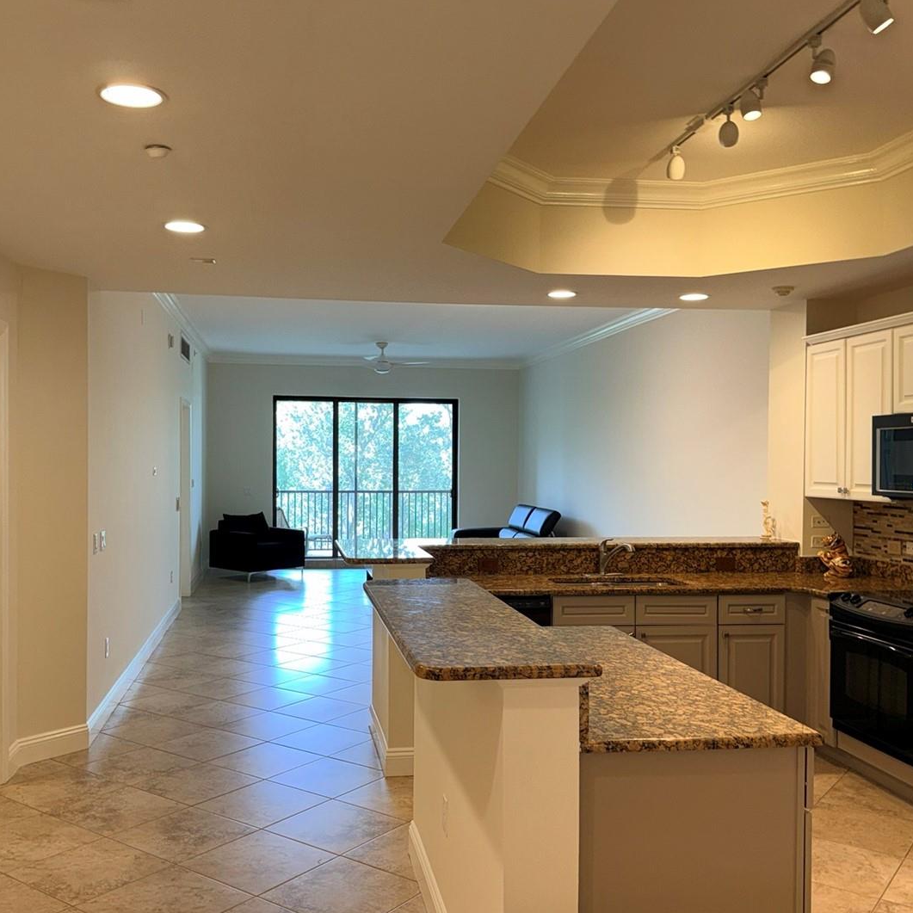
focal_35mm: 32
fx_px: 955
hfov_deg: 51.1
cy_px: 459
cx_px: 436
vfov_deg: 51.1
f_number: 1.78
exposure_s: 1/54
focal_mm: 6.76
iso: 50
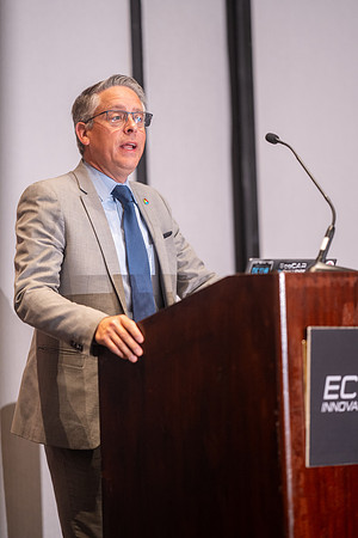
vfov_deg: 15.2
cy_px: 269
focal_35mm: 135
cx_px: 179
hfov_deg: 10.2
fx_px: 2014
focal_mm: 135
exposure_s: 1/200
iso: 1600
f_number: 1.8
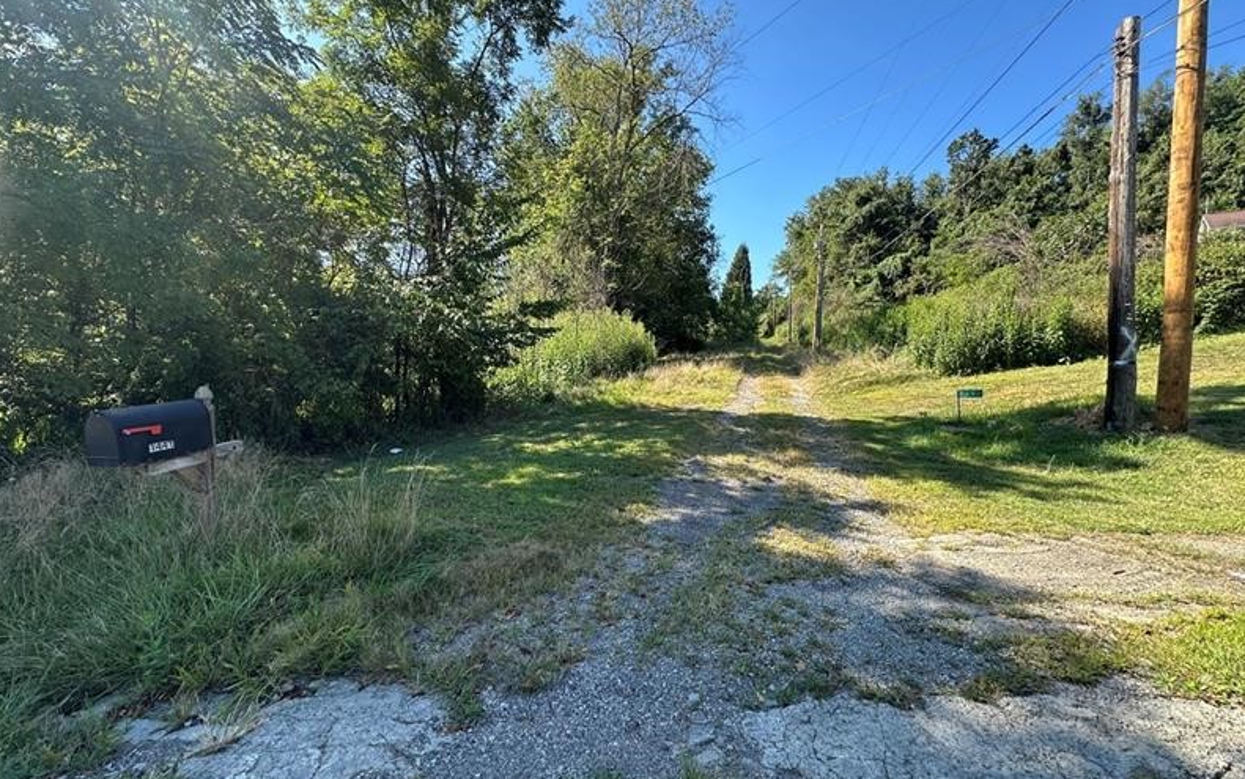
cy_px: 386
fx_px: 509
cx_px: 622
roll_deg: -2.1
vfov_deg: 74.8
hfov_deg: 101.4
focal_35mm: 15
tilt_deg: -1.6
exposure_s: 1/397
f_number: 2.2
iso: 40
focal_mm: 2.22
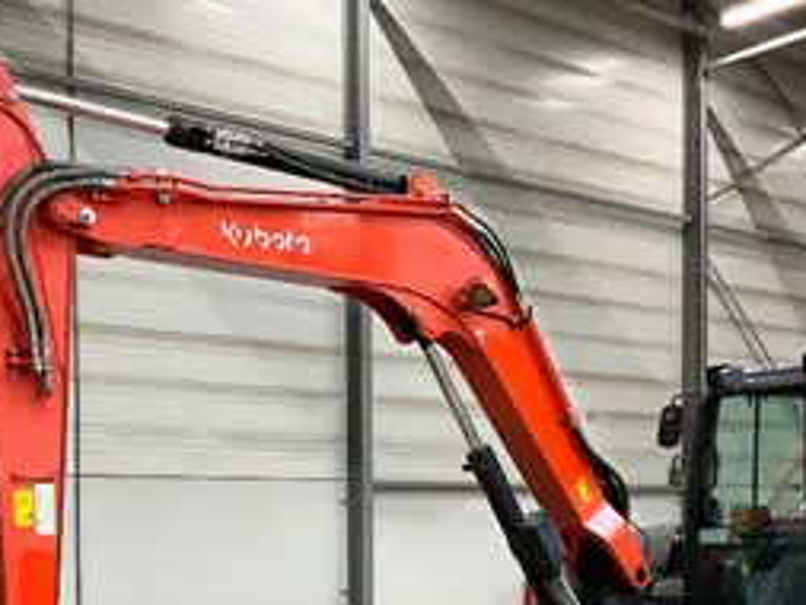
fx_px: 1281
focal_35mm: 55
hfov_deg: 34.9
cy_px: 548
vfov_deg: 25.7
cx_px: 385
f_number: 1.8
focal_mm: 3
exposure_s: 1/60
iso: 160
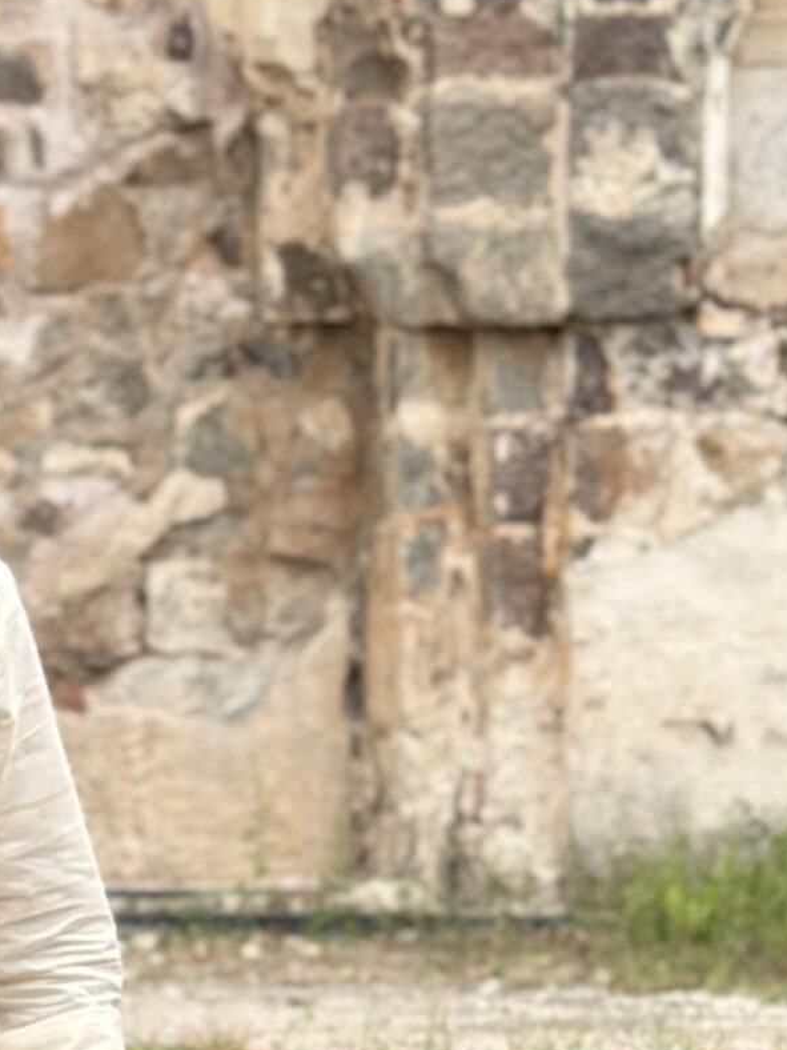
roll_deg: -0.5
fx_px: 4729
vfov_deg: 12.6
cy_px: 855
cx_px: -241
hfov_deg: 9.3
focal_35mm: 156
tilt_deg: -0.6
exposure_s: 1/2088
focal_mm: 6.76
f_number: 1.78
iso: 64
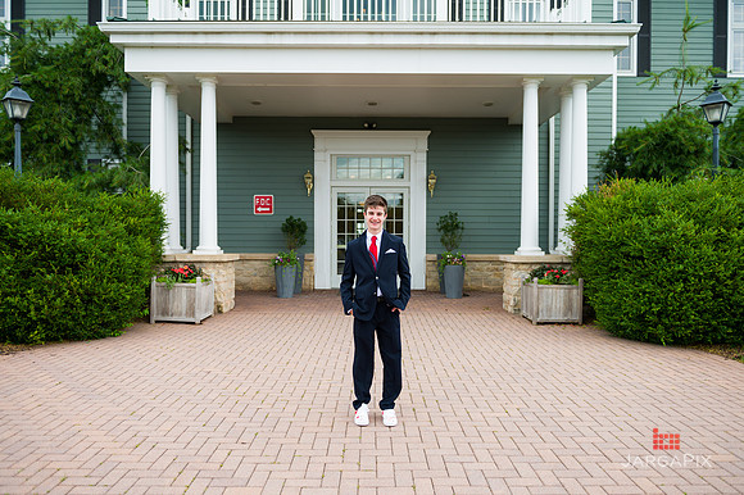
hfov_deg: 69.4
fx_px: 537
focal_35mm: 26
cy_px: 248
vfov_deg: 49.5
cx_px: 372
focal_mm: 26
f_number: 4
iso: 200
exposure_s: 1/800
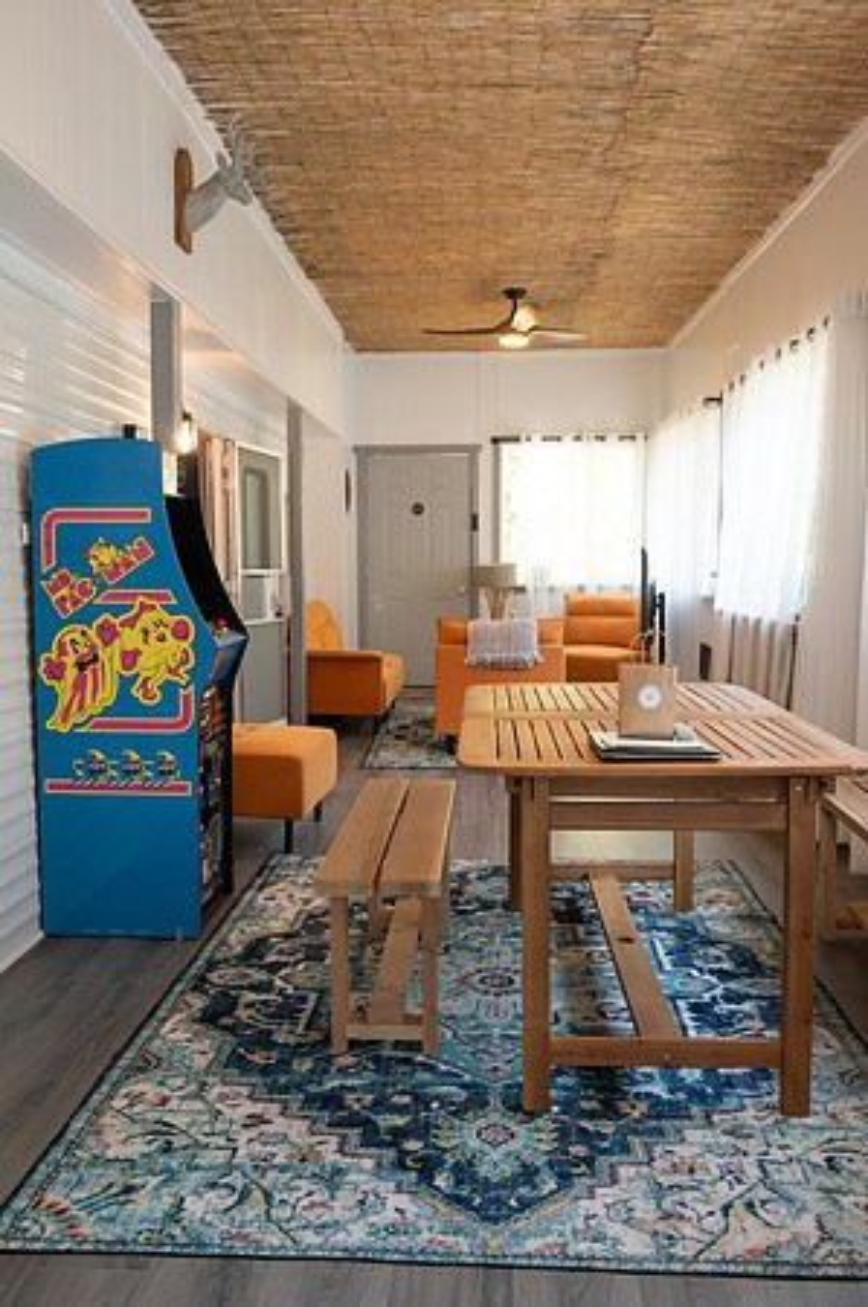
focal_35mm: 32
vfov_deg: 58.8
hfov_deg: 41.0
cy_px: 654
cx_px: 434
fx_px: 1160
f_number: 5
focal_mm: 32
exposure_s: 1/160
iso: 5000
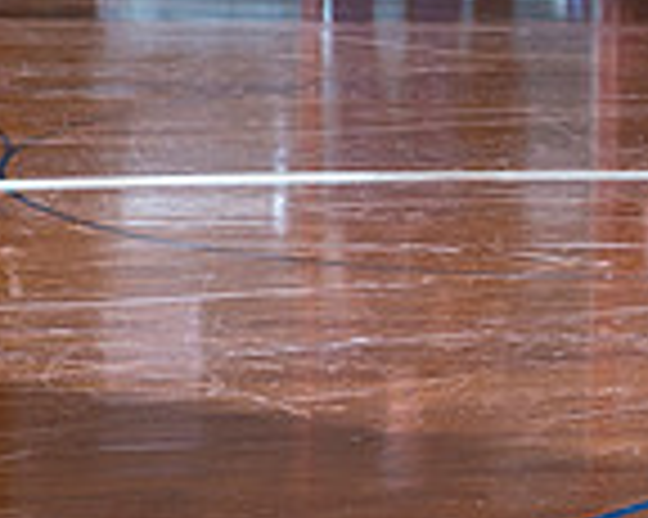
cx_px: 1296
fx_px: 3776
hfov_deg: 9.2
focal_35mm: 197
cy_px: -74
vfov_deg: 7.8
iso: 800
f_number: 5.6
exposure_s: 1/160
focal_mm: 52
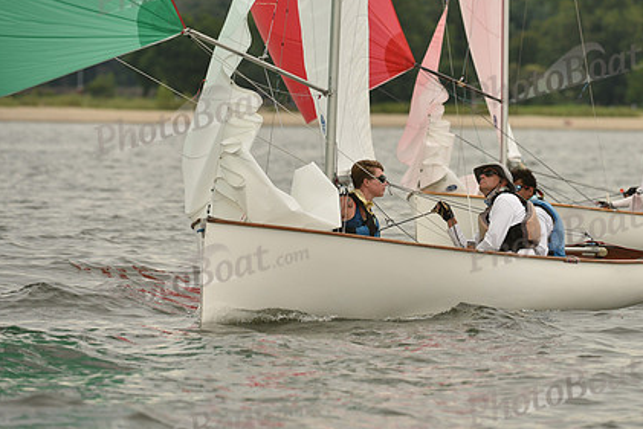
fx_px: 6396
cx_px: 389
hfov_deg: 5.8
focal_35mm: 358
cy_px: 175
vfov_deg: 3.8
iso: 320
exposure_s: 1/1250
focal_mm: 260
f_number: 5
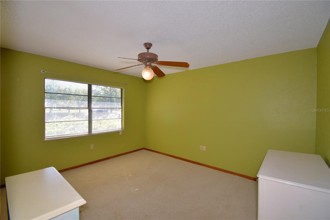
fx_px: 137
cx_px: 165
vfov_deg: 77.3
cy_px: 110
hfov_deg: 100.4
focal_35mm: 15
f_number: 4.5
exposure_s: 1/160
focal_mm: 10
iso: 100
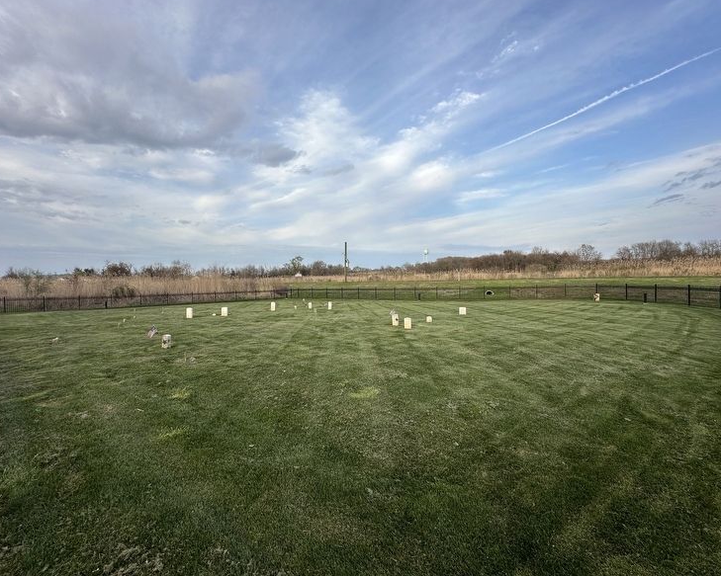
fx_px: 320
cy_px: 288
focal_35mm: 15
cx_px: 373
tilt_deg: -2.7
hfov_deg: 96.8
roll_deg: +0.9
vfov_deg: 84.0
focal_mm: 2.22
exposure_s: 1/633
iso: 40
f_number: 2.2
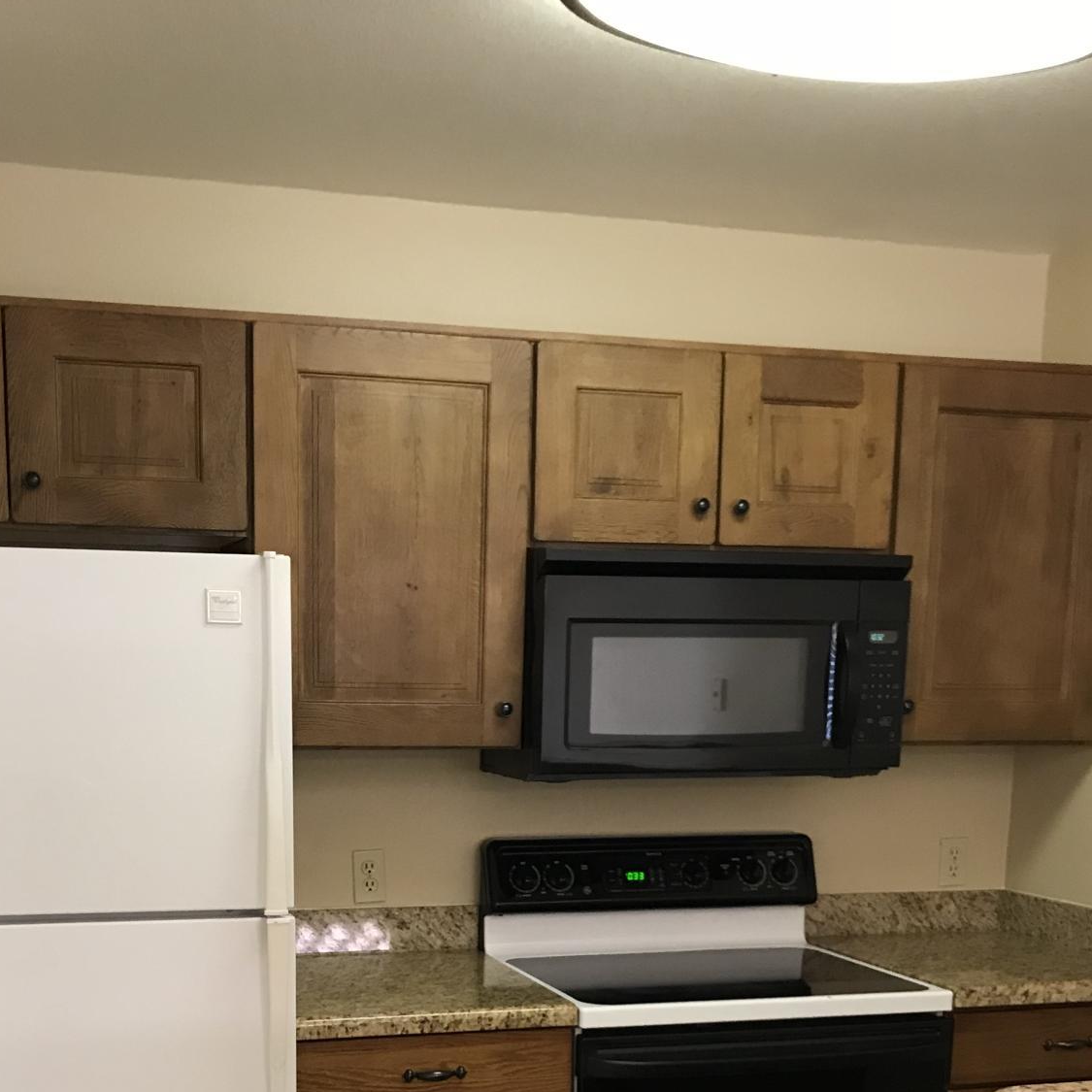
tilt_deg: -8.0
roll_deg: +0.6
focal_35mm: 44
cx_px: 408
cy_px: 963
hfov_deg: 38.1
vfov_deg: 36.2
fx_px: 1570
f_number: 1.8
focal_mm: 3.99
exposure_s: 1/15
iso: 64
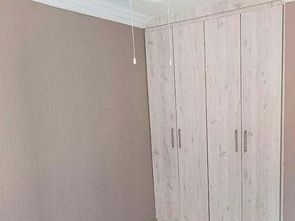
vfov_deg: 39.7
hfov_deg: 50.8
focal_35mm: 35
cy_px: 161
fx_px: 298
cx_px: 216
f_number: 2.2
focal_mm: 1.64
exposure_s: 1/50.3
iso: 80
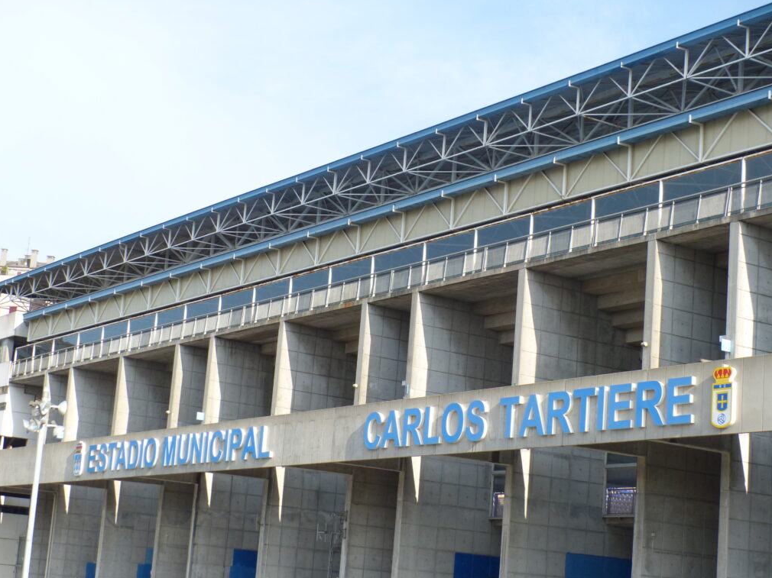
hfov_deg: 26.7
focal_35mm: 73
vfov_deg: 20.2
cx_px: 388
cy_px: 286
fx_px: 1628
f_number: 2.8
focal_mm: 13
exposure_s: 1/2000
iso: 200
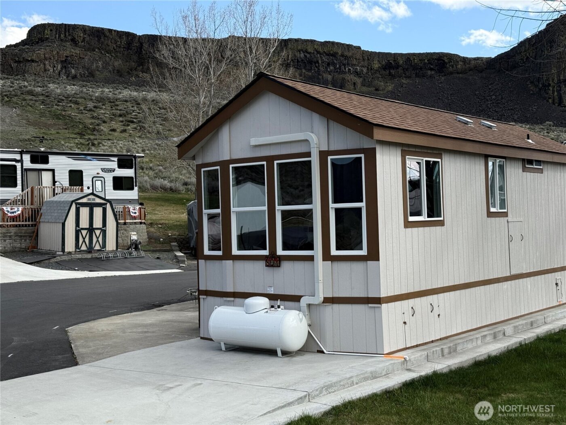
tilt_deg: +2.9
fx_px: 785
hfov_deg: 39.7
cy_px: 212
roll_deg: +2.1
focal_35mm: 48
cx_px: 283
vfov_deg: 30.3
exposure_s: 1/2342
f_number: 1.78
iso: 64
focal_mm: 6.76
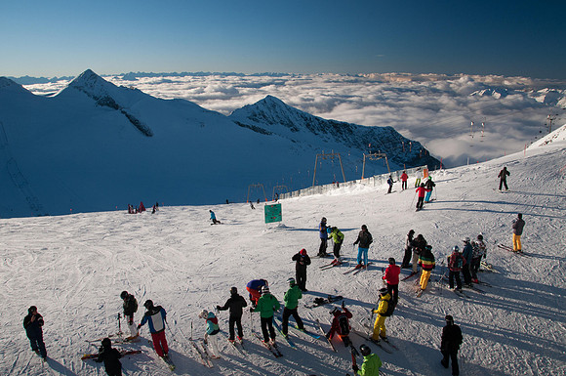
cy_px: 188
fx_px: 424
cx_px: 283
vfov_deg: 47.8
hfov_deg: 67.5
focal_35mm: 27
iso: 320
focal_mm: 18
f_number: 18
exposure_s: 1/80
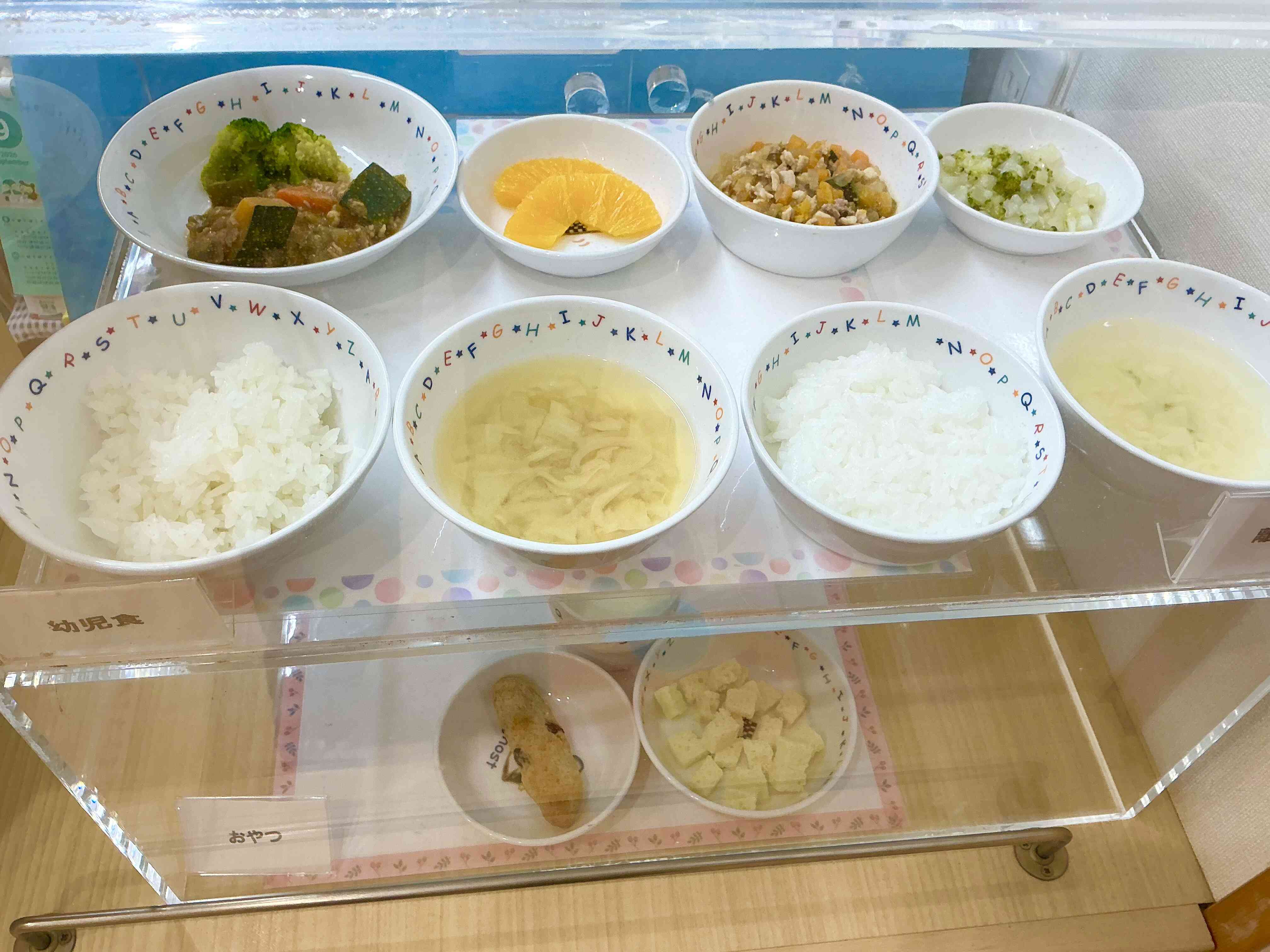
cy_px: 476
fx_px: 1064
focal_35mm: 29
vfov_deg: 48.2
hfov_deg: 61.7
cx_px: 635
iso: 40
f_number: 1.8
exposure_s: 1/60
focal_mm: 3
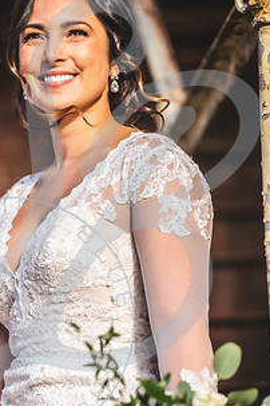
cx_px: 71
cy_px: 220
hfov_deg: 6.0
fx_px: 2587
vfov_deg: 9.0
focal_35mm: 230
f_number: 2.8
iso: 200
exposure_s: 1/2500
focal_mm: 155
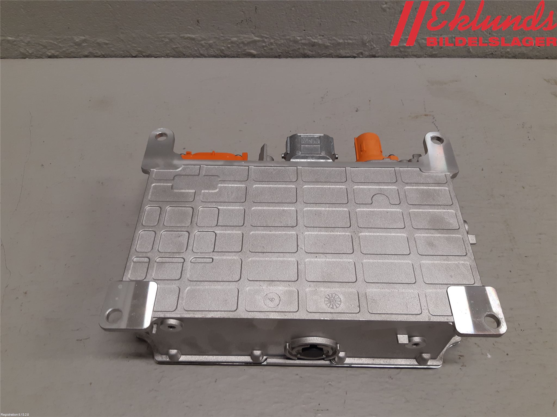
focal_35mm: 26
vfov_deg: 53.1
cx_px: 278
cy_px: 208
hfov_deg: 67.3
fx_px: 418
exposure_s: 1/50
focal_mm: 3.93
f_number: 1.7
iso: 80
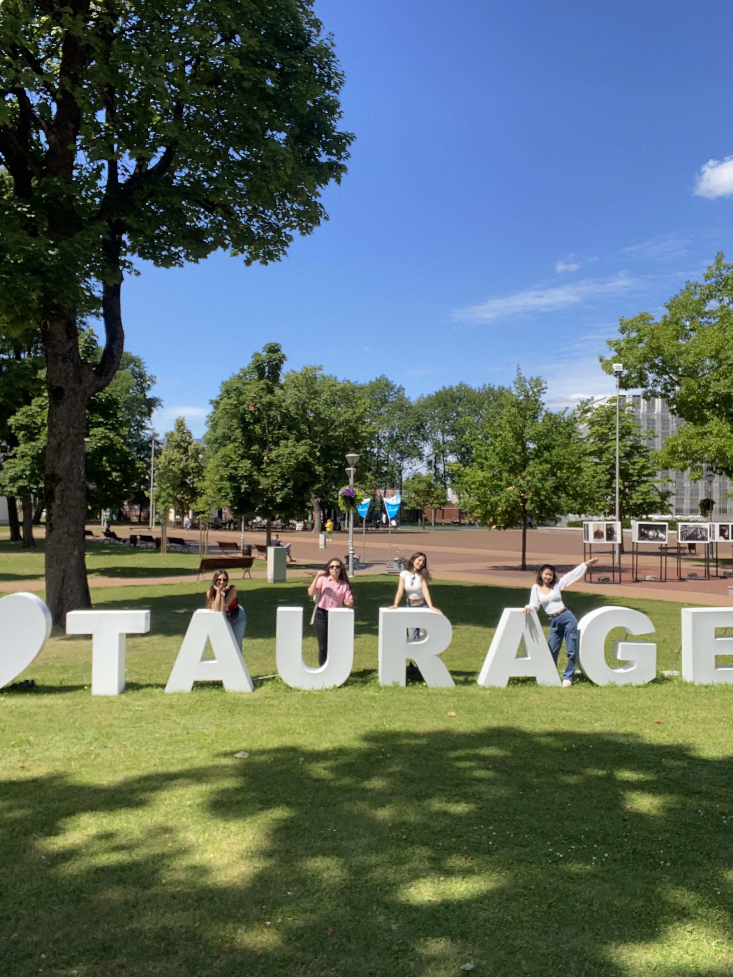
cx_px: 366
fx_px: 847
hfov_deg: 46.8
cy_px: 488
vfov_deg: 60.0
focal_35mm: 30
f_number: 2.2
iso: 25
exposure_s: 1/621
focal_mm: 2.71
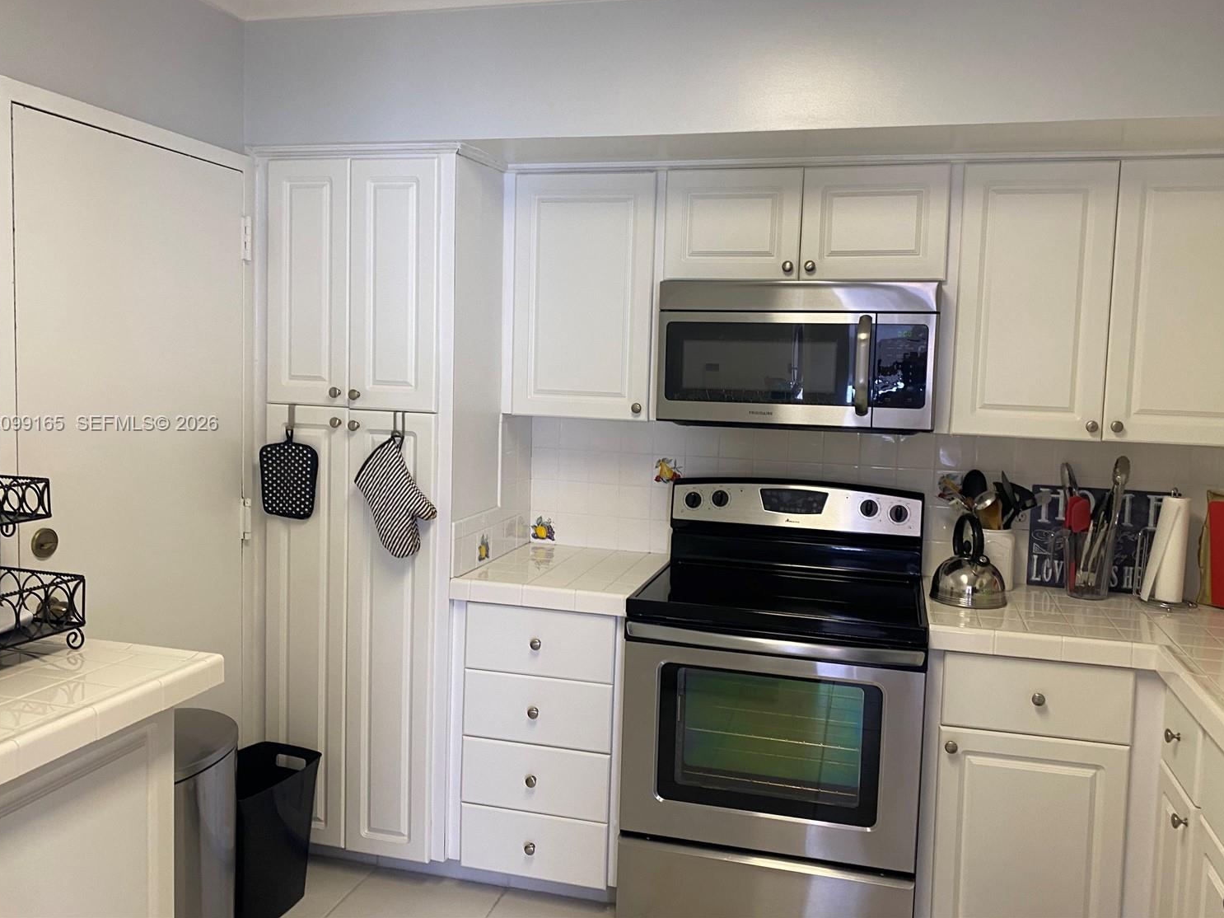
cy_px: 424
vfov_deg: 49.7
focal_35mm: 28
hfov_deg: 63.4
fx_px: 990
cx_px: 620
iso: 80
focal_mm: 4.25
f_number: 1.8
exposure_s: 1/60
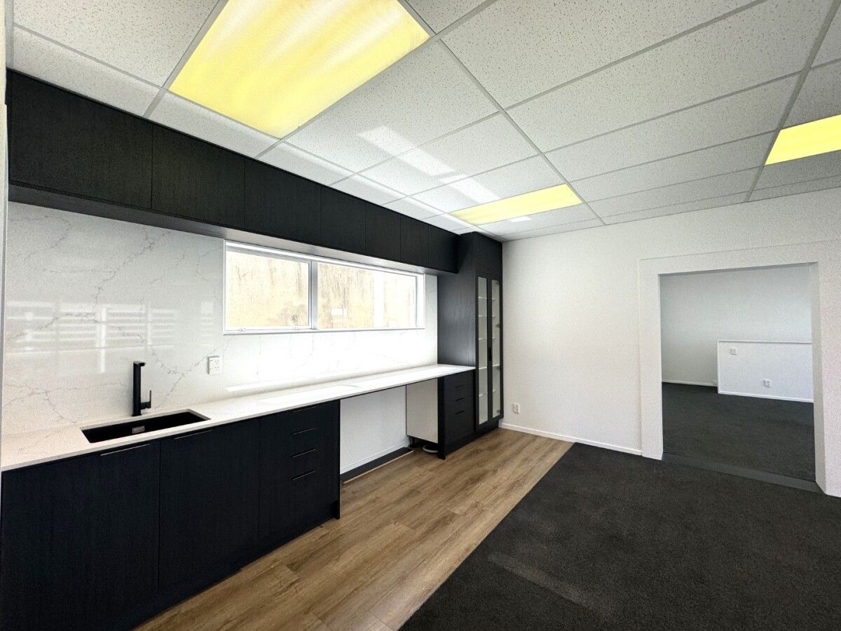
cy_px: 316
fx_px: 340
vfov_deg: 85.7
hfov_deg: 102.1
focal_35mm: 14
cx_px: 420
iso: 40
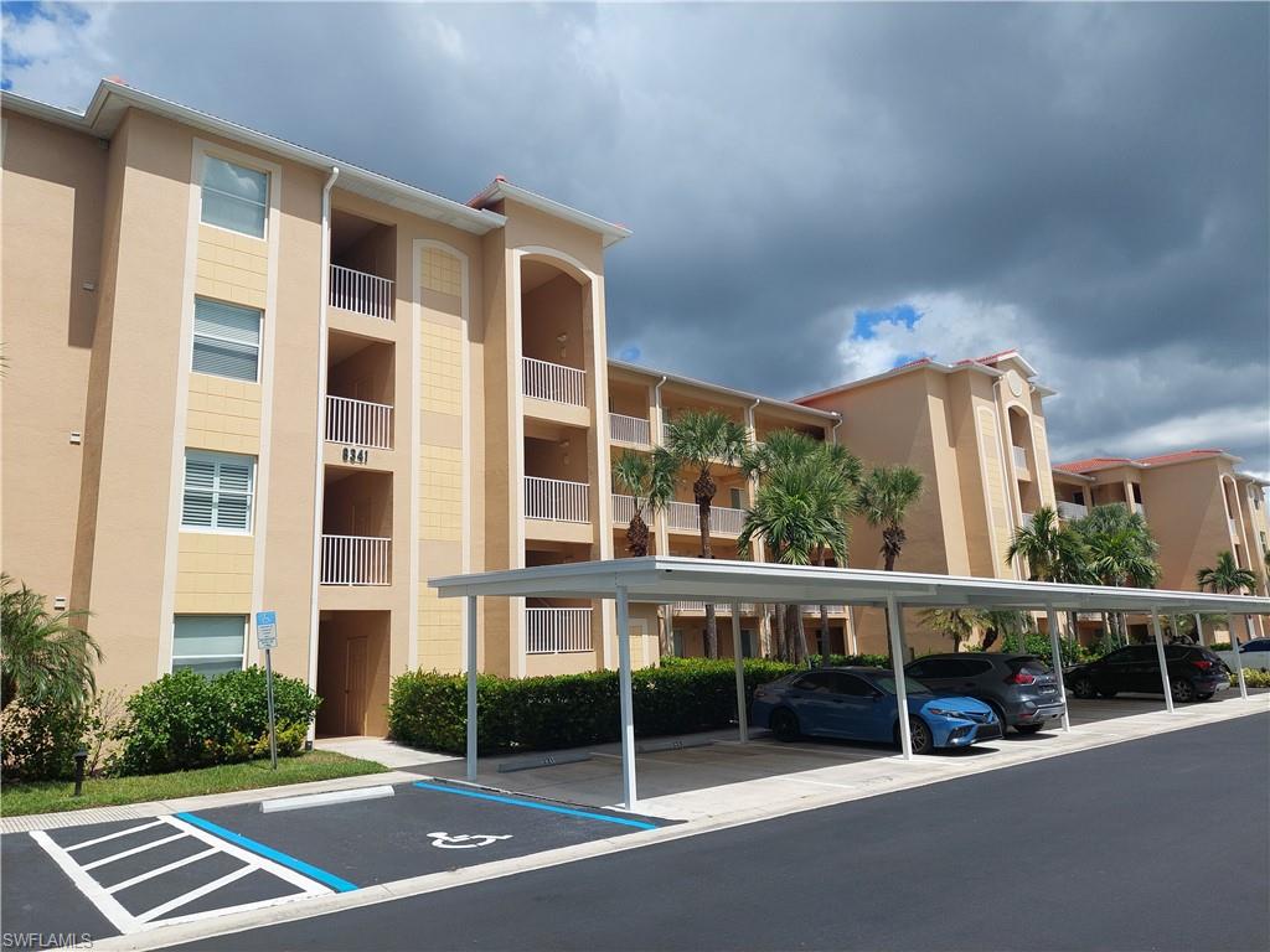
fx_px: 881
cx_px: 635
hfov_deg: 71.6
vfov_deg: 56.8
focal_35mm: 24
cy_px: 476
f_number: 1.8
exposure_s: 1/2343
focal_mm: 5.23
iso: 40
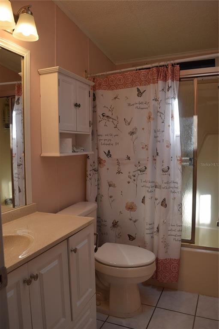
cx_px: 110
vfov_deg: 67.4
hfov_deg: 47.9
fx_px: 247
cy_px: 164
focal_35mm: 27
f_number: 5.6
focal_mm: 18
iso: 400
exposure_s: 1/125
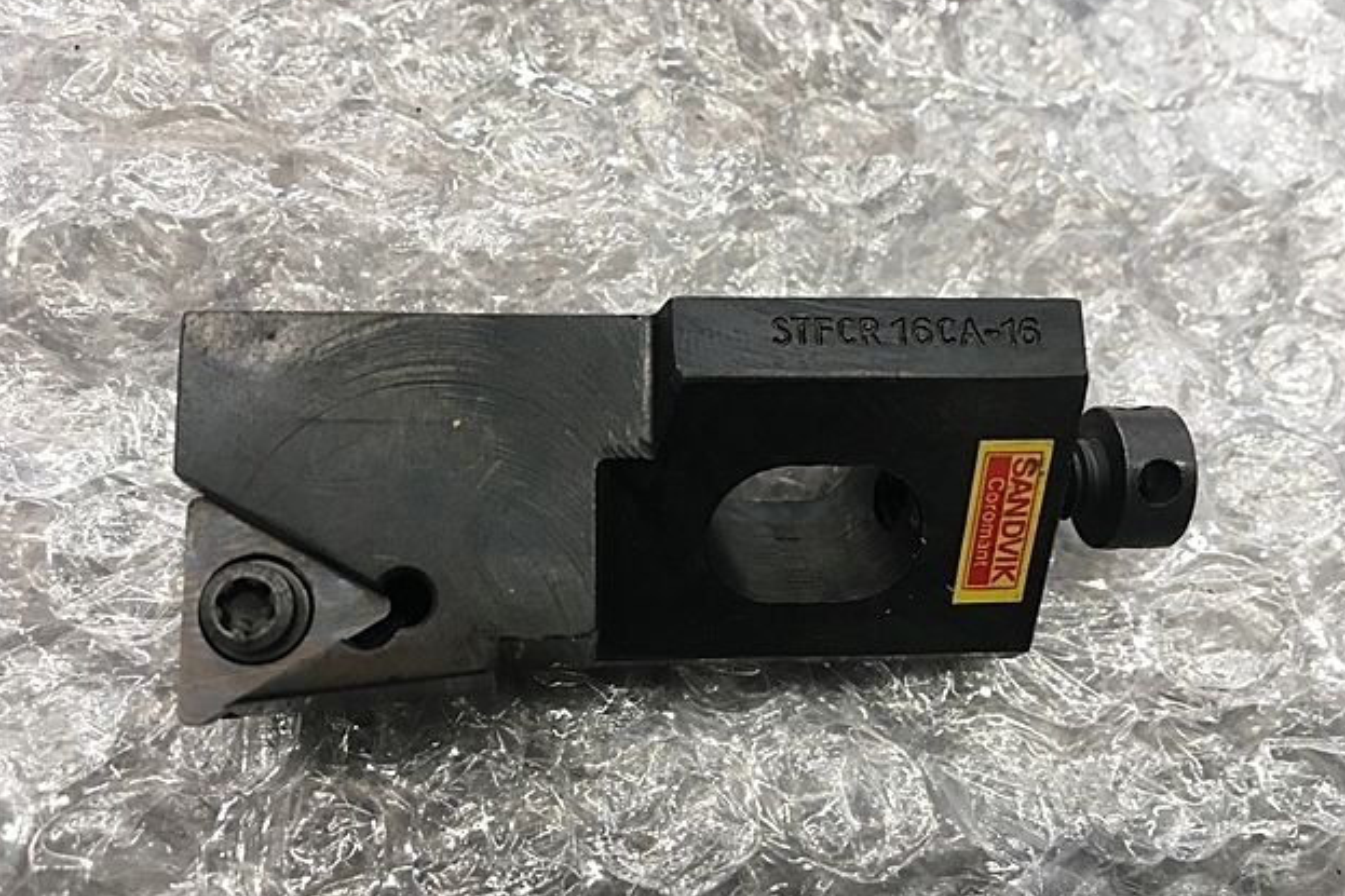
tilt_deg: -69.9
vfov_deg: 42.3
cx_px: 684
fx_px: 1158
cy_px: 486
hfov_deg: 60.3
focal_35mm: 31
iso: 80
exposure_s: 1/30
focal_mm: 4.15
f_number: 2.2
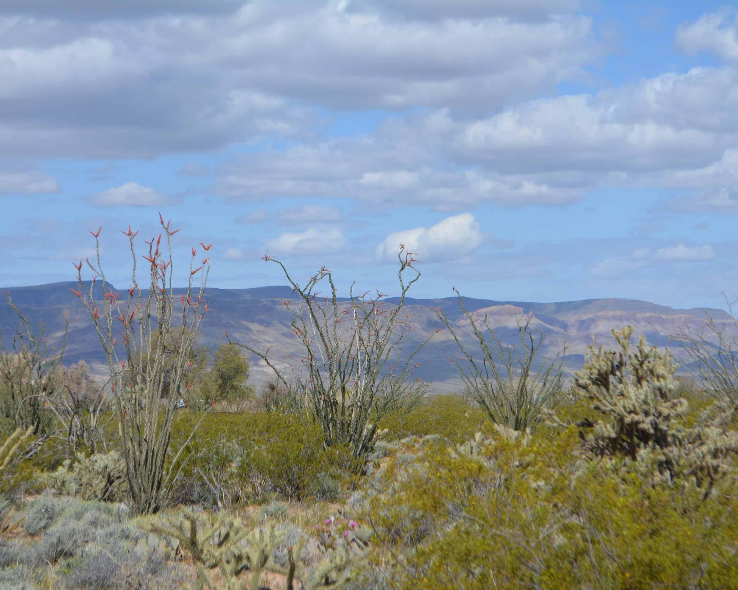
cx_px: 373
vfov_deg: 16.4
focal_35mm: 94
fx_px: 2044
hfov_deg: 20.5
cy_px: 296
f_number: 7.1
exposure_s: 1/2000
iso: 400
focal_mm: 55
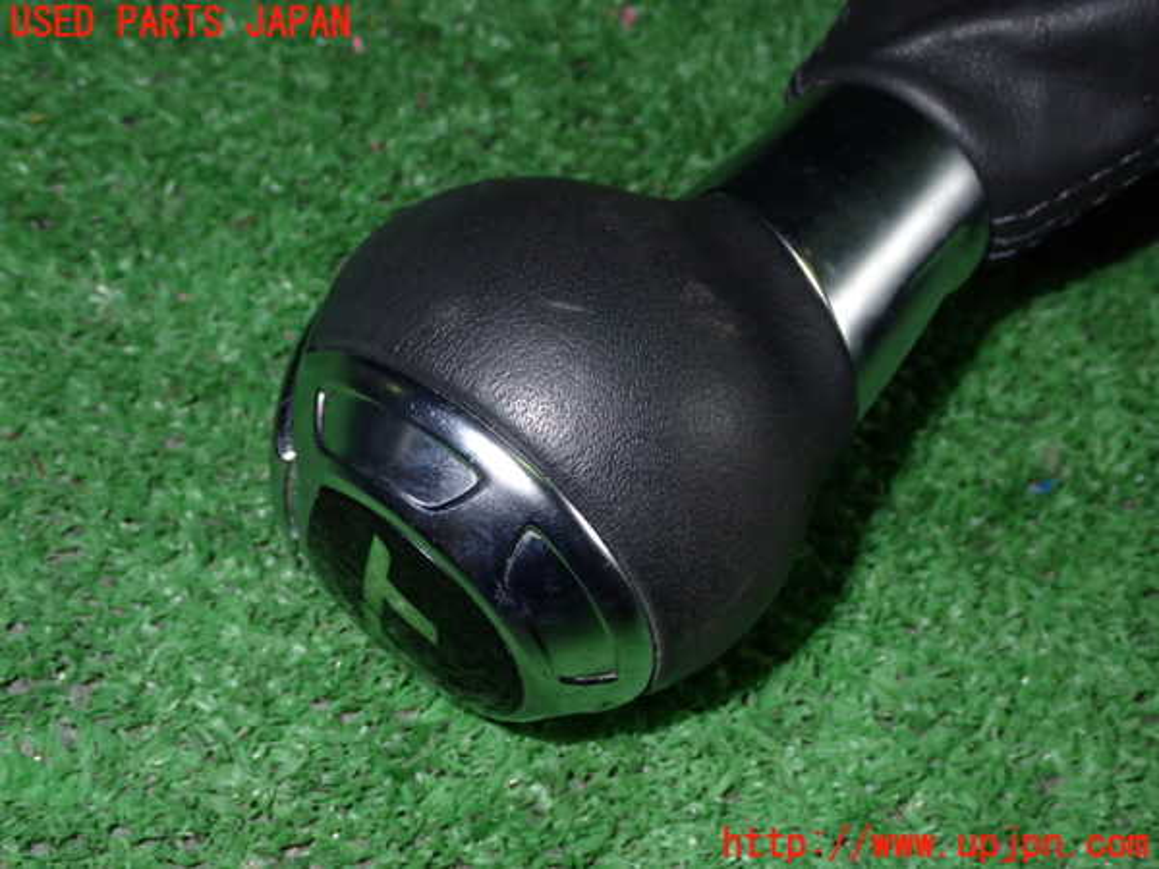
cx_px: 580
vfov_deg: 25.2
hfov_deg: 33.2
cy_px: 434
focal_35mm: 58
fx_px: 1942
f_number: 14
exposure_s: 1/60
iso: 500
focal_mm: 10.35
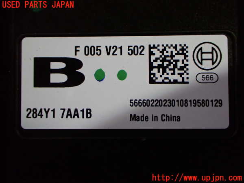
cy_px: 92
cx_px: 122
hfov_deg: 49.0
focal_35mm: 38
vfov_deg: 37.7
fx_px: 268
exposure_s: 1/80
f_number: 2.7
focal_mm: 6.83
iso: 800
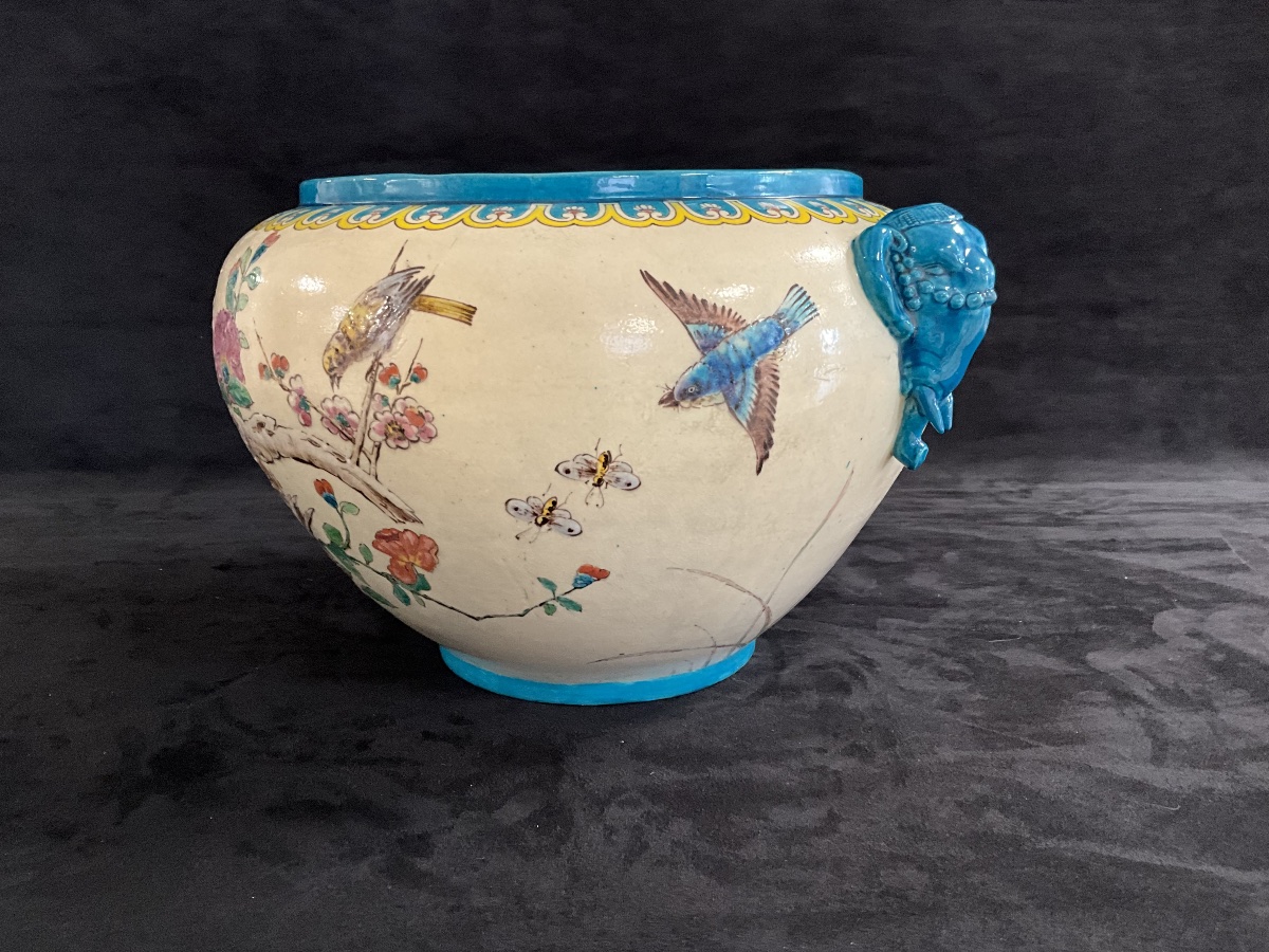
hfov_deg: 61.7
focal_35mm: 29
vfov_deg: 48.2
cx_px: 634
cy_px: 476
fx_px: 1063
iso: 250
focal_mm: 3
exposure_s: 1/33
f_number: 1.8
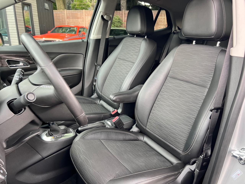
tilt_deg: -18.2
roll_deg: -0.5
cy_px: 92
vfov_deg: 53.1
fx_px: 184
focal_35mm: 26
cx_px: 122
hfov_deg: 67.3
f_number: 1.5
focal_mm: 5.7
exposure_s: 1/78
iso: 125
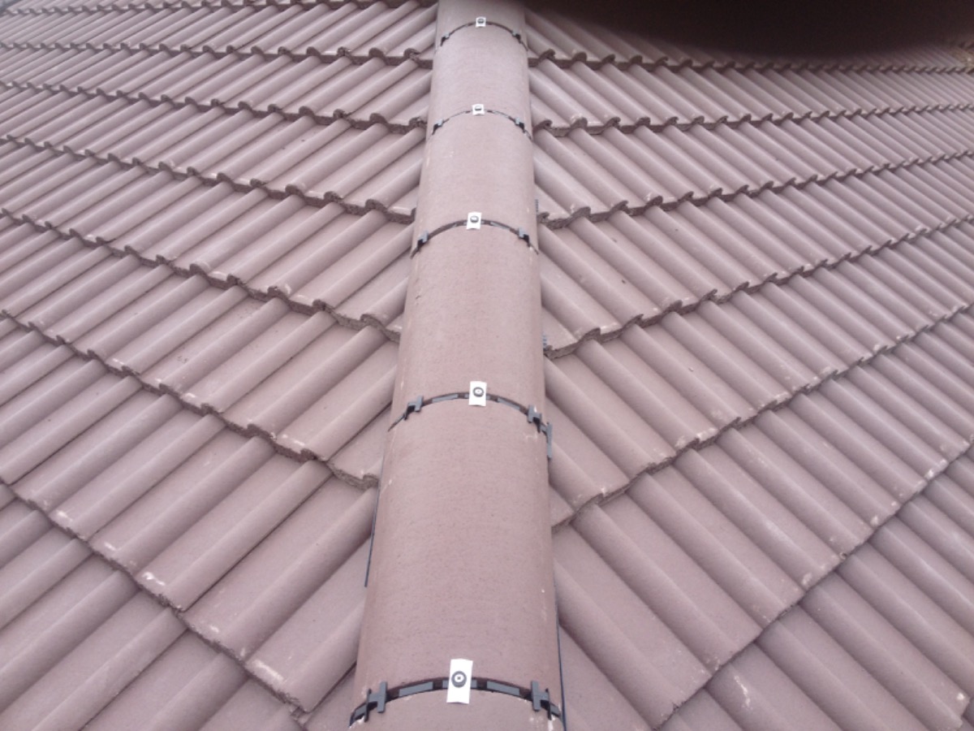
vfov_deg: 40.7
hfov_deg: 52.6
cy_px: 366
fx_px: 985
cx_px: 487
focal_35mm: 35
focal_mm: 4.28
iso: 50
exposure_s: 1/442
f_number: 2.4
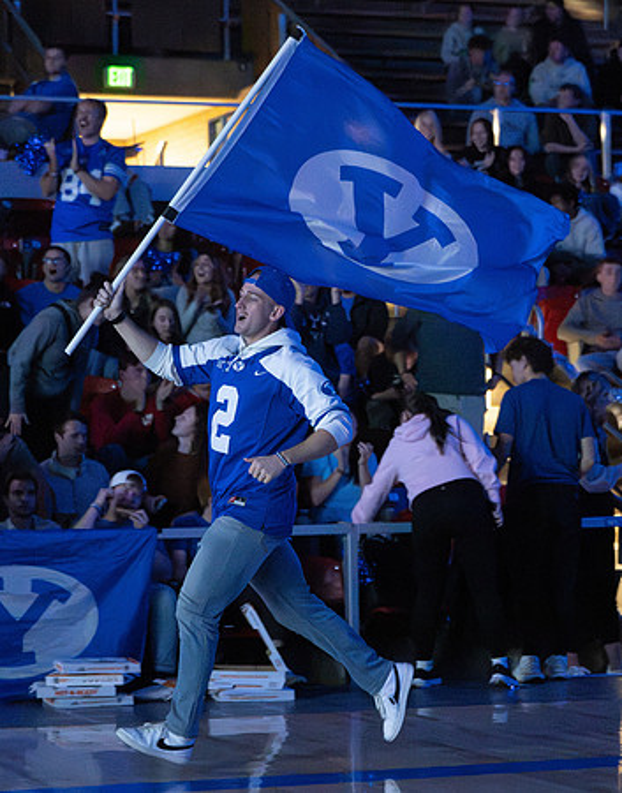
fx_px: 2713
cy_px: 408
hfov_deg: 13.1
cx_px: 374
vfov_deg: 16.6
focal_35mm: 116
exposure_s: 1/400
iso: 25600
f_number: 2.8
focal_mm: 72
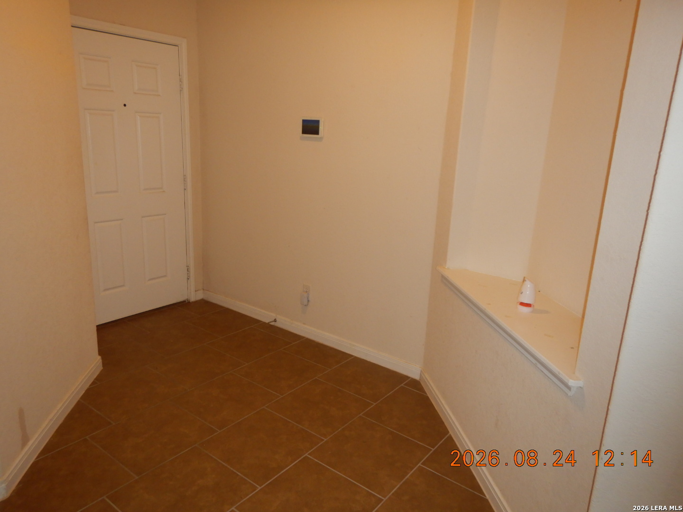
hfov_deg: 71.6
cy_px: 256
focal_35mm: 24
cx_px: 342
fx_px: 474
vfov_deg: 56.8
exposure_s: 1/30
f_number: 2.8
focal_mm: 4.3
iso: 200
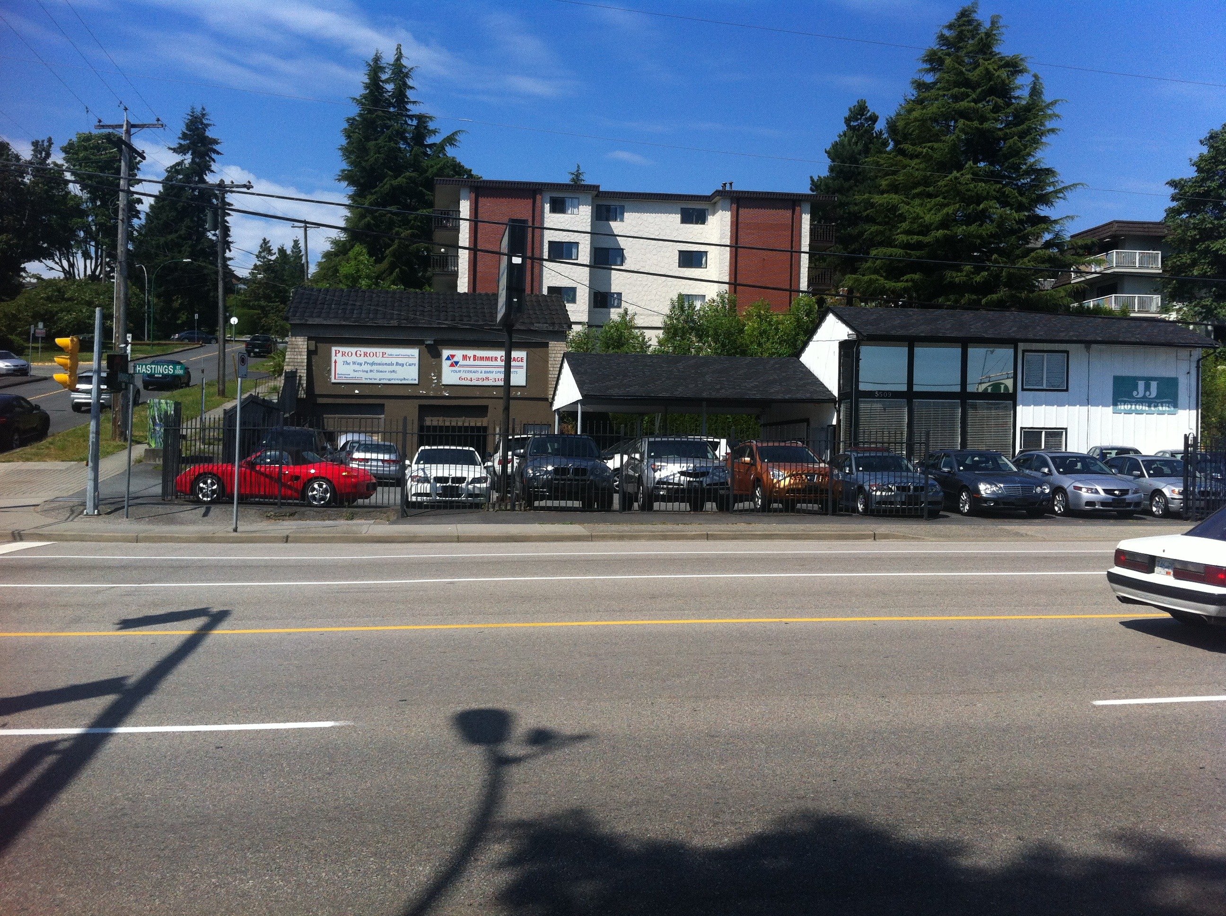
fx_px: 1238
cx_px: 613
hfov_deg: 52.7
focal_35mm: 35
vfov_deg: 40.6
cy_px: 458
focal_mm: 3.85
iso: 80
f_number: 2.8
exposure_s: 1/1436
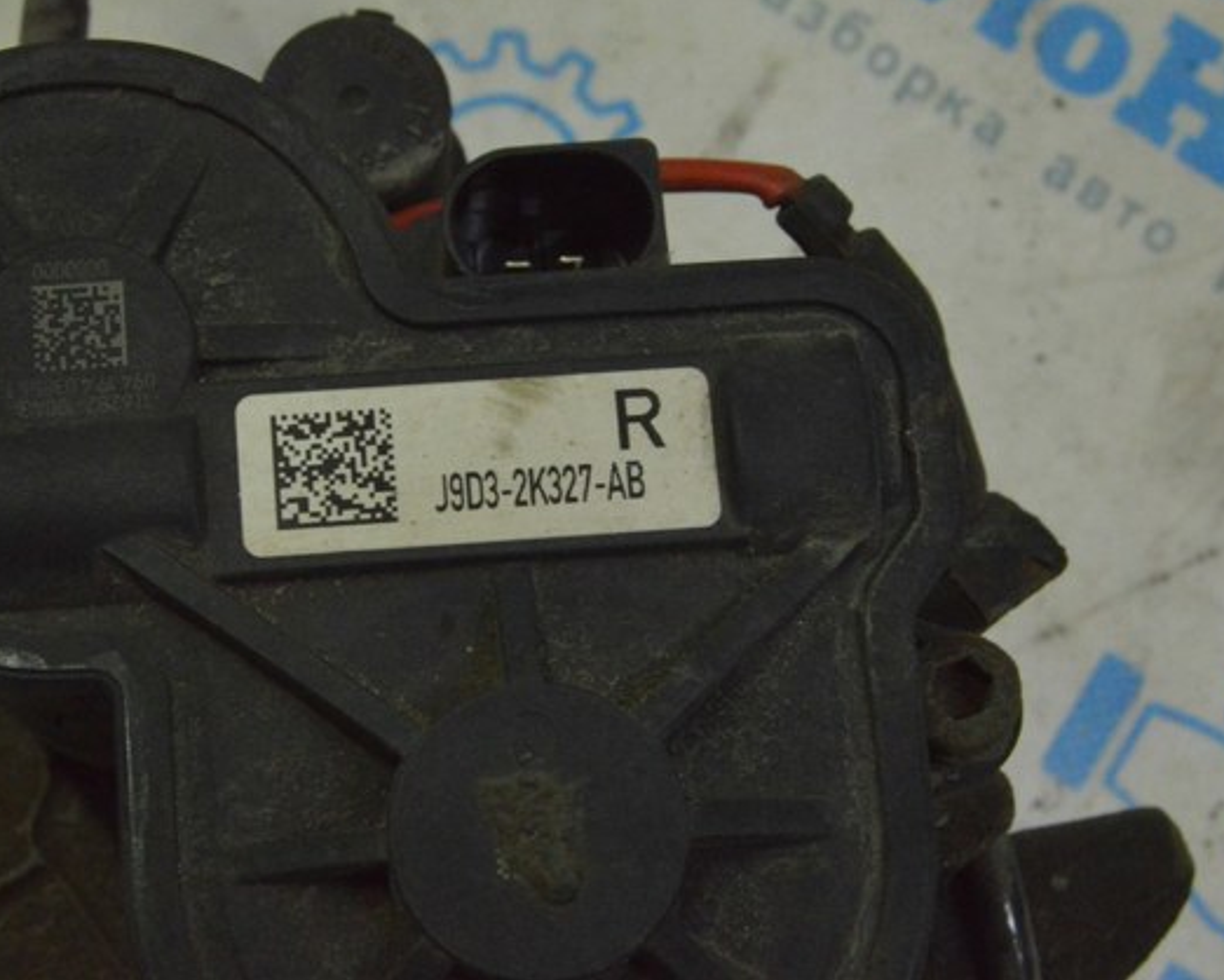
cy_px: 484
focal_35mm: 78
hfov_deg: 24.5
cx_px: 535
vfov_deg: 19.8
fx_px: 2811
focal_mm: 45
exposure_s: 1/60
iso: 6400
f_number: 20
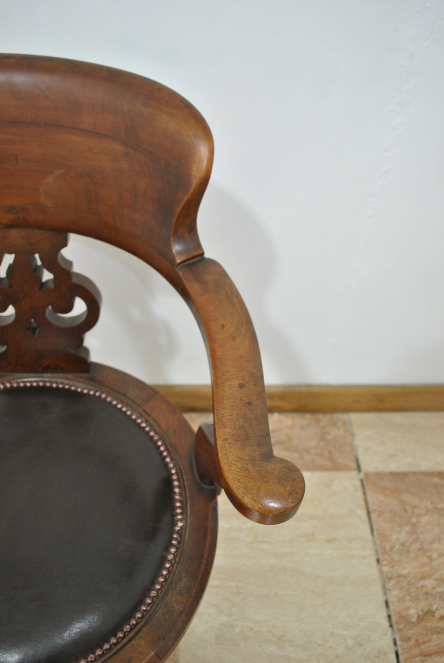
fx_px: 609
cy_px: 332
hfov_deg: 40.1
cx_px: 222
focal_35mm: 33
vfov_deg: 57.2
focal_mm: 22
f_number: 3.8
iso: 200
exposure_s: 1/8
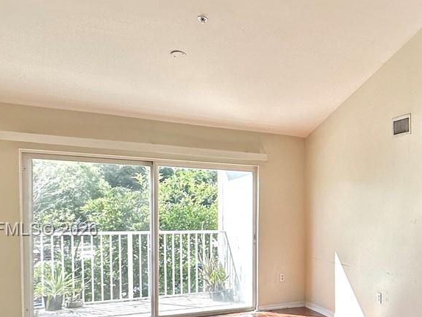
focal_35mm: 39
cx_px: 457
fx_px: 476
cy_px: 230
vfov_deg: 36.2
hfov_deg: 39.7
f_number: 2.2
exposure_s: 1/166
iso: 40
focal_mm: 2.22
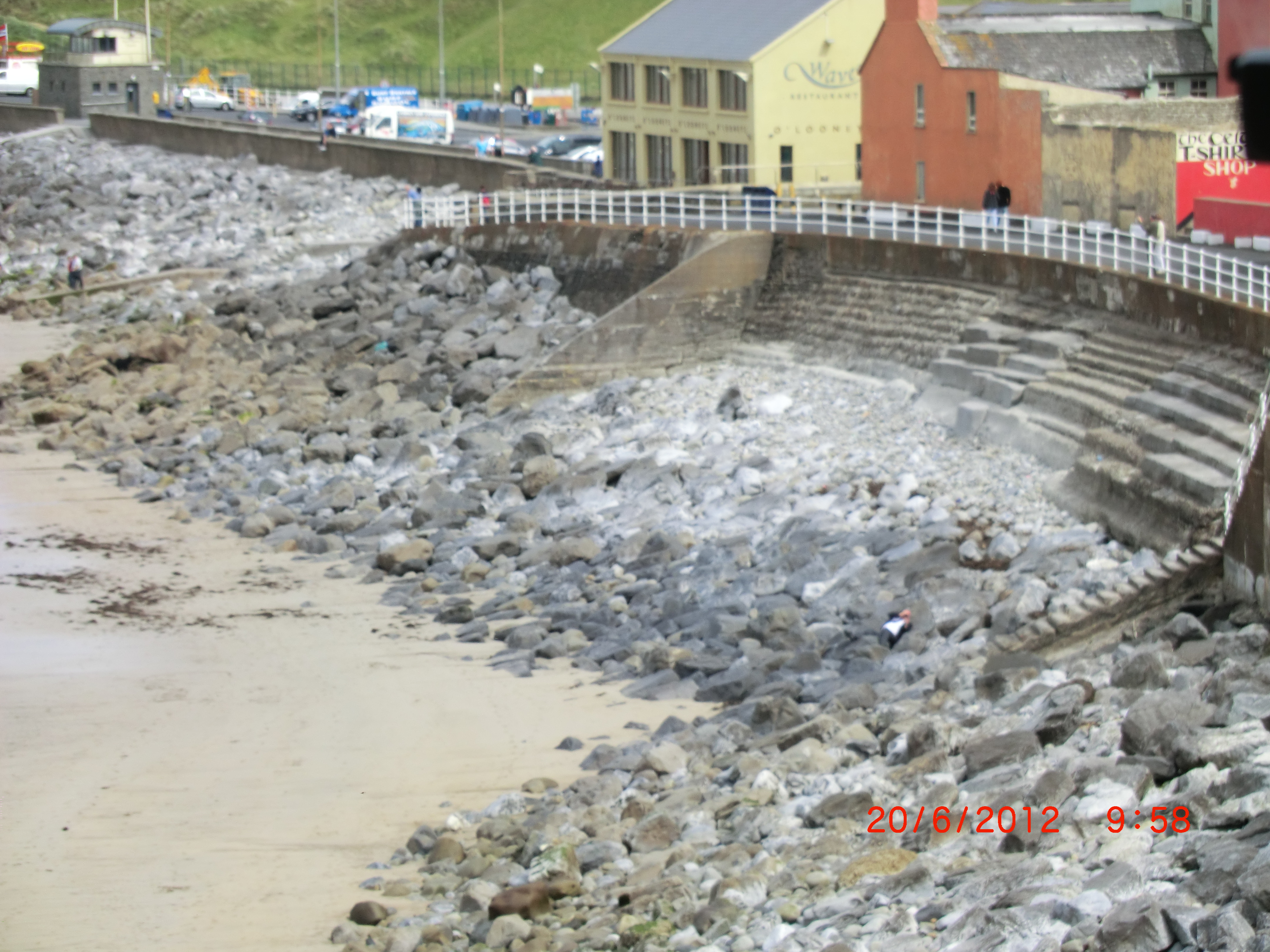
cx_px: 635
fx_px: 6164
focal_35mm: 168
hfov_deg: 11.8
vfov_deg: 8.8
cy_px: 476
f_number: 4.8
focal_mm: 30.1
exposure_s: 1/400
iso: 80
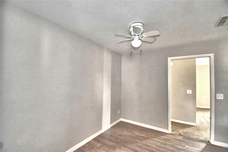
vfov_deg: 77.3
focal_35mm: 15
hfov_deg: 100.4
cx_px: 114
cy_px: 76
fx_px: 95
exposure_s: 1/30
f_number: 4.5
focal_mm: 10
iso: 2800
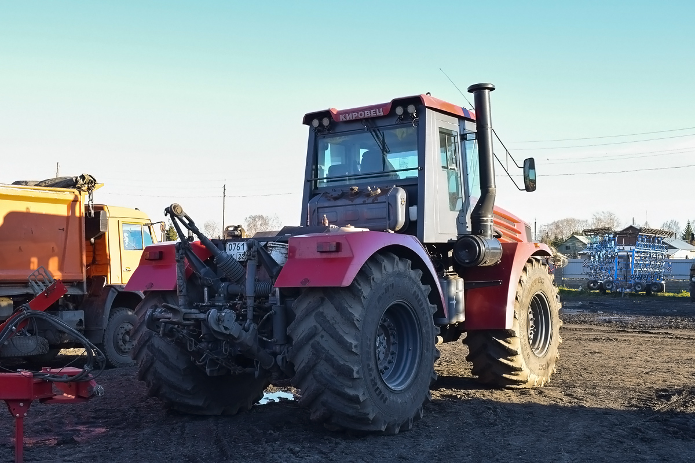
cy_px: 232
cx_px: 348
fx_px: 753
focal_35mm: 39
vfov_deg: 34.2
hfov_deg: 49.6
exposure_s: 1/200
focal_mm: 26
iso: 400
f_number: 7.1
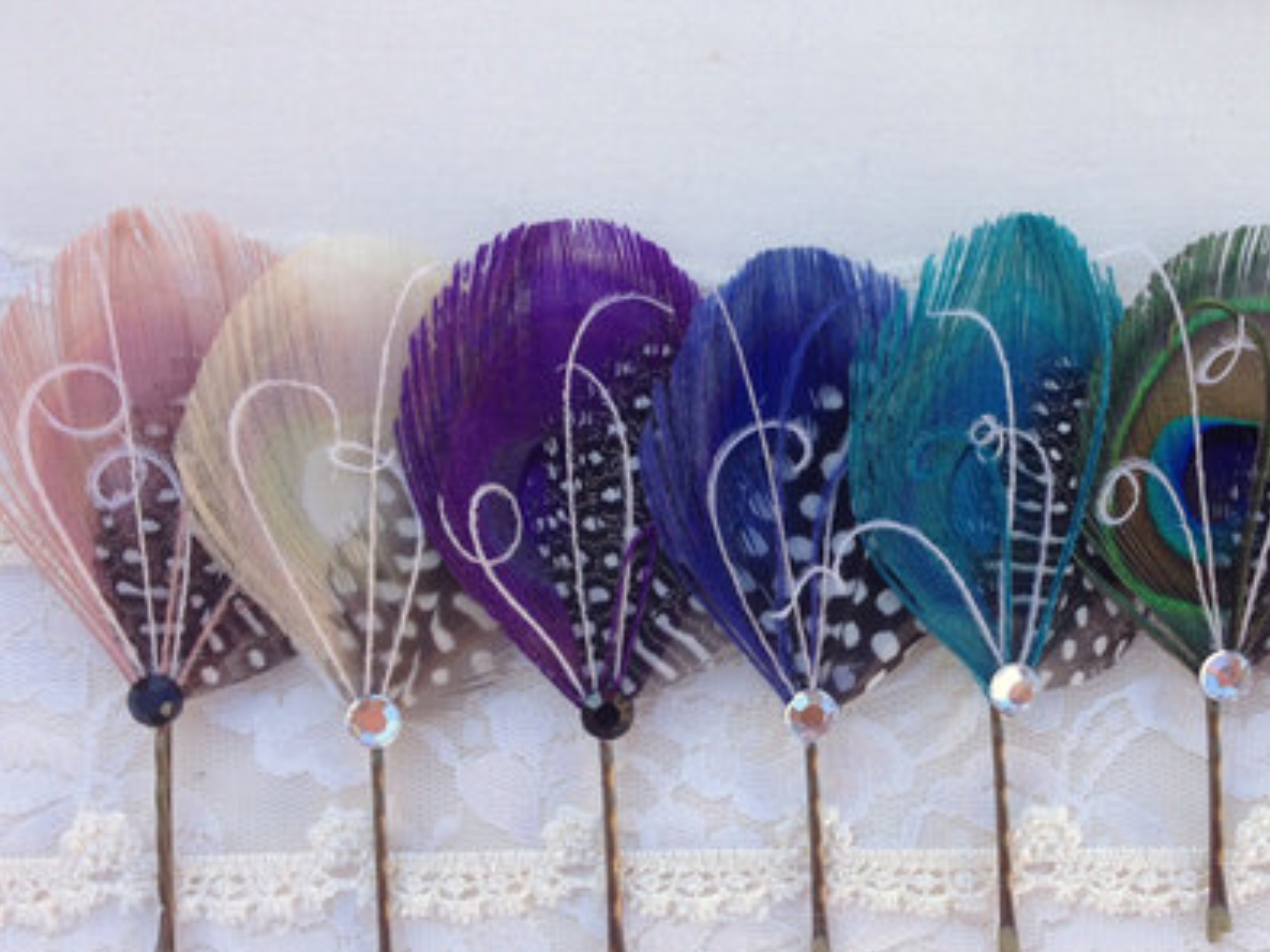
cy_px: 634
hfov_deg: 40.8
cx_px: 833
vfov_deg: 31.3
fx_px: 1687
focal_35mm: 46
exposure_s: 1/310
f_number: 2.4
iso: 50
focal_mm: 4.13
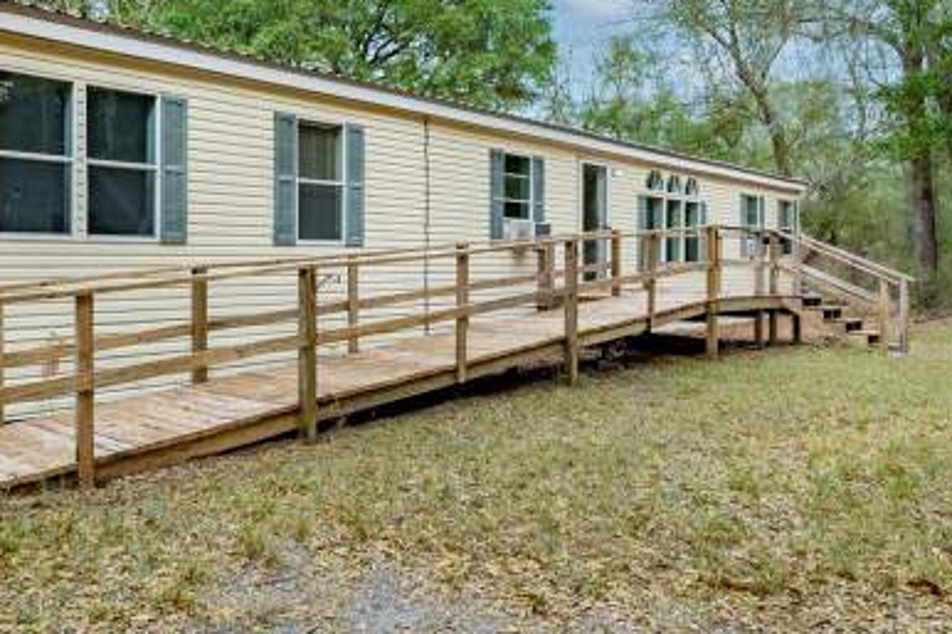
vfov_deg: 44.8
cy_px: 265
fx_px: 767
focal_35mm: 29
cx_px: 256
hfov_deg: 60.7
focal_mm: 14
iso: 400
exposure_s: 1/2500
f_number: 8
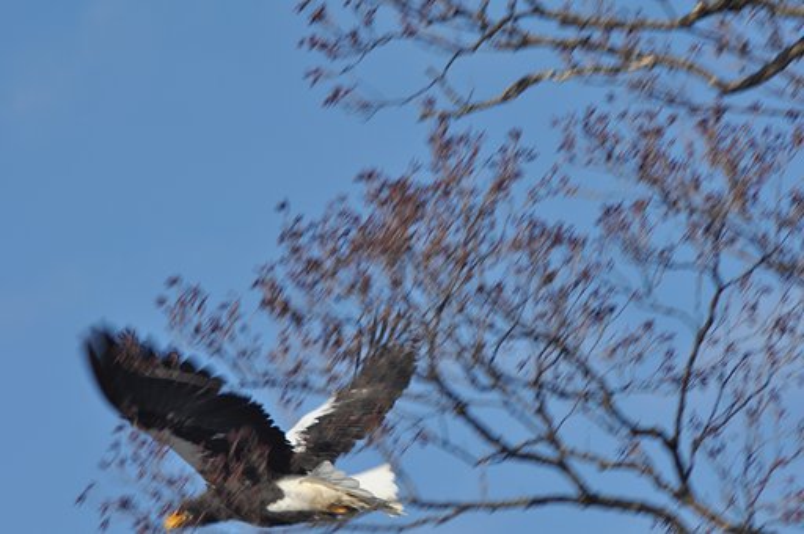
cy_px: 267
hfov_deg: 4.6
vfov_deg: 3.0
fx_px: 10037
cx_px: 402
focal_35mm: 450
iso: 200
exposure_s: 1/125
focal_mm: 300
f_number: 9
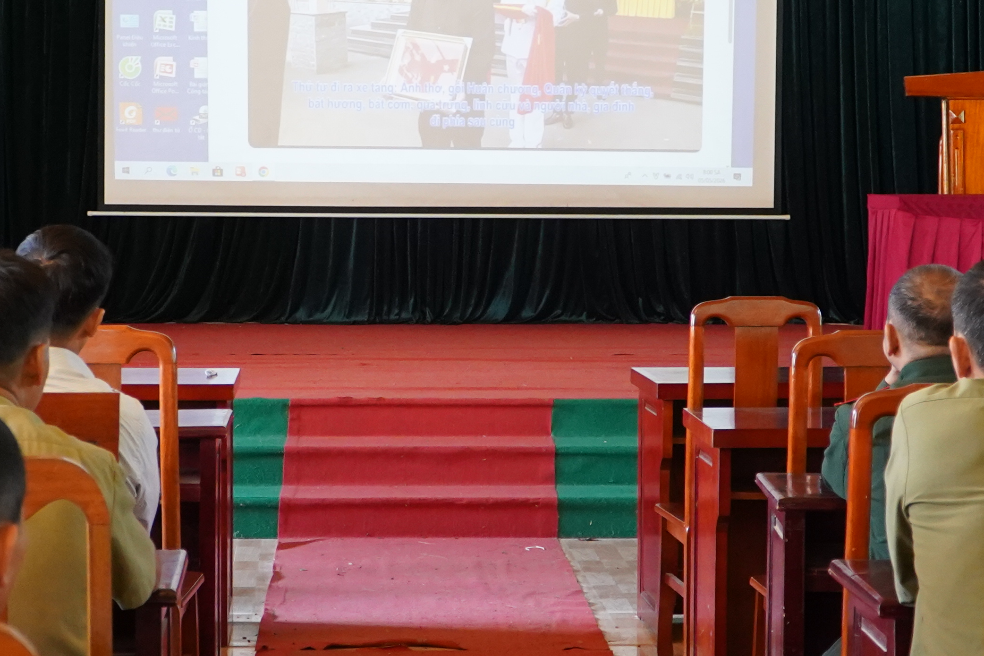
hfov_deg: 23.8
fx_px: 2323
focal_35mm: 85
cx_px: 356
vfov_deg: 16.1
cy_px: 292
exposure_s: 1/160
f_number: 4
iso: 3200
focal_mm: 30
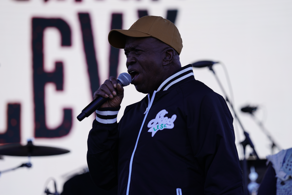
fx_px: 1622
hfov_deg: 10.3
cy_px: 98
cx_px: 146
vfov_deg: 6.9
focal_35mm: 200
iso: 100
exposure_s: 1/250
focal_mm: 200
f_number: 4.5
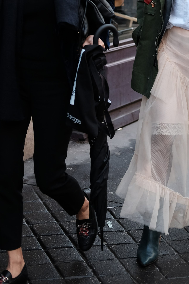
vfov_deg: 17.6
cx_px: 174
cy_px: -9
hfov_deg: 12.0
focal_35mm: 113
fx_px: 890
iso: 320
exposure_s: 1/400
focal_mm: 35
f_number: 2
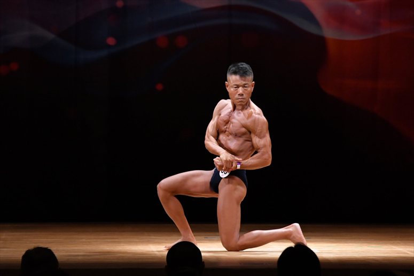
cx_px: 207
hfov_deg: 7.6
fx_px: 3104
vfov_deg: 5.1
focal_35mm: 270
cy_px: 138
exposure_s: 1/400
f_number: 5.6
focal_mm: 180
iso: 4000
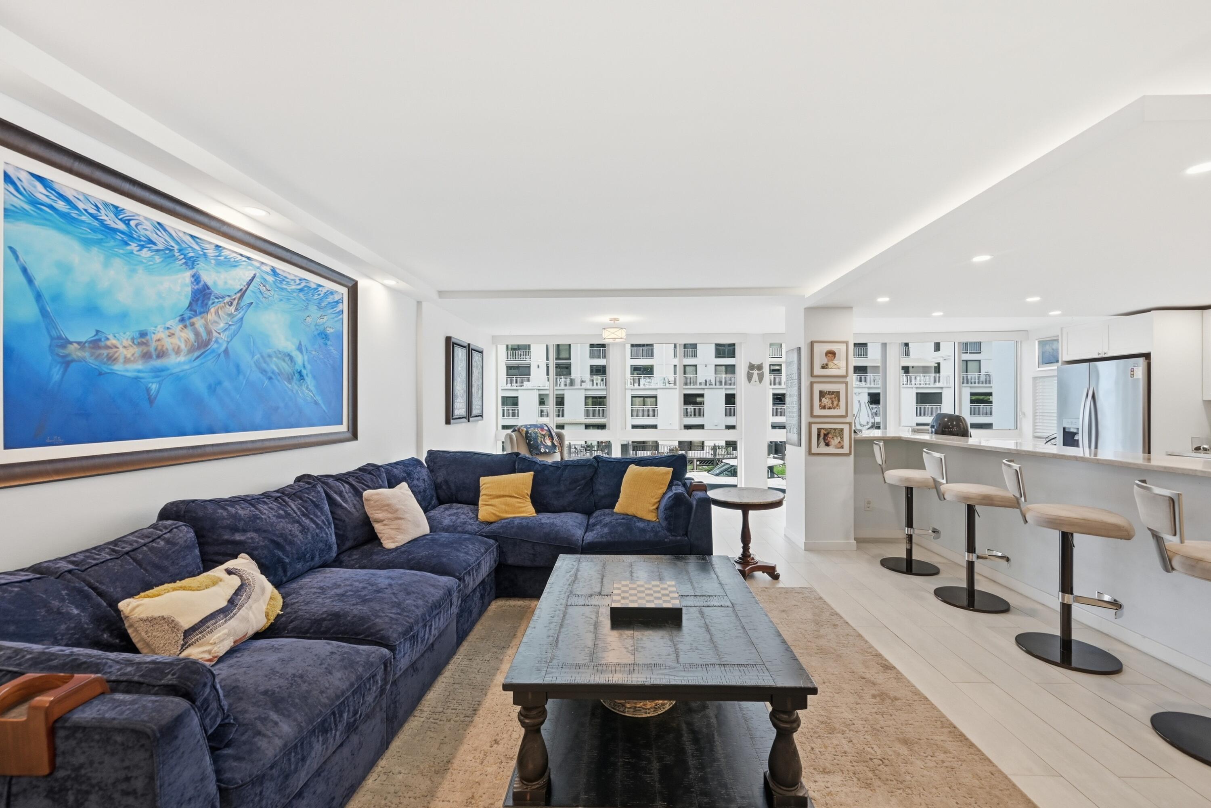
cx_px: 606
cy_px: 404
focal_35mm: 14
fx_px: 471
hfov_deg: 104.3
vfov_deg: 81.2
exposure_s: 1/2000
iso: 800
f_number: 8
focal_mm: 14
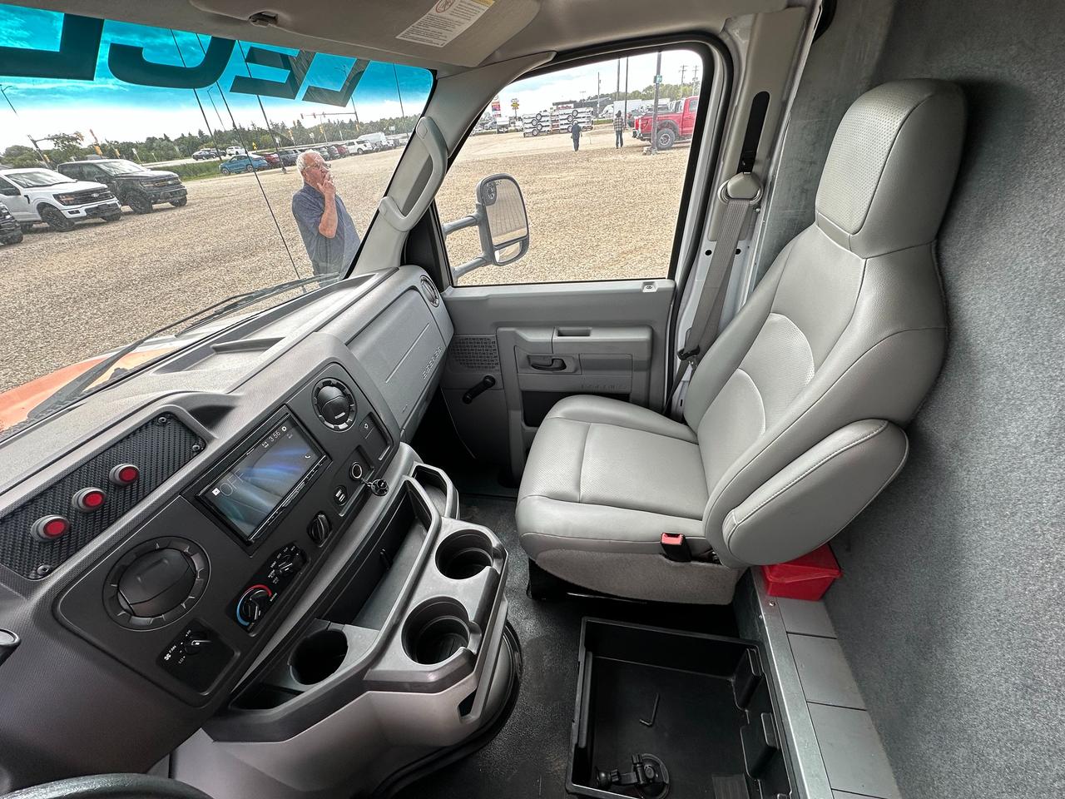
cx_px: 532
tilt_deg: -33.4
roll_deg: +5.7
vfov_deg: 85.7
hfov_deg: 102.1
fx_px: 431
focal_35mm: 14
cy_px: 400
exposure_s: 1/99
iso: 50
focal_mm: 2.22
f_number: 2.2
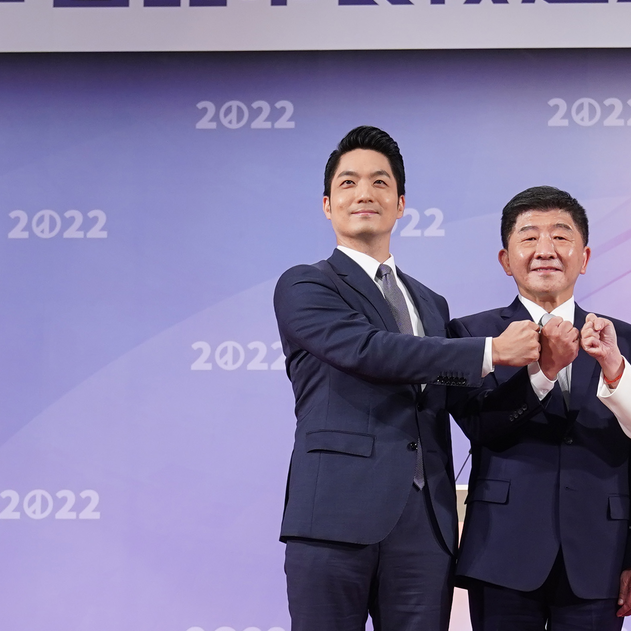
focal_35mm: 102
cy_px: 423
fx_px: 2104
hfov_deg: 17.0
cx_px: 459
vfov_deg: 17.0
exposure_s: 1/160
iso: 800
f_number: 4
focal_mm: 32
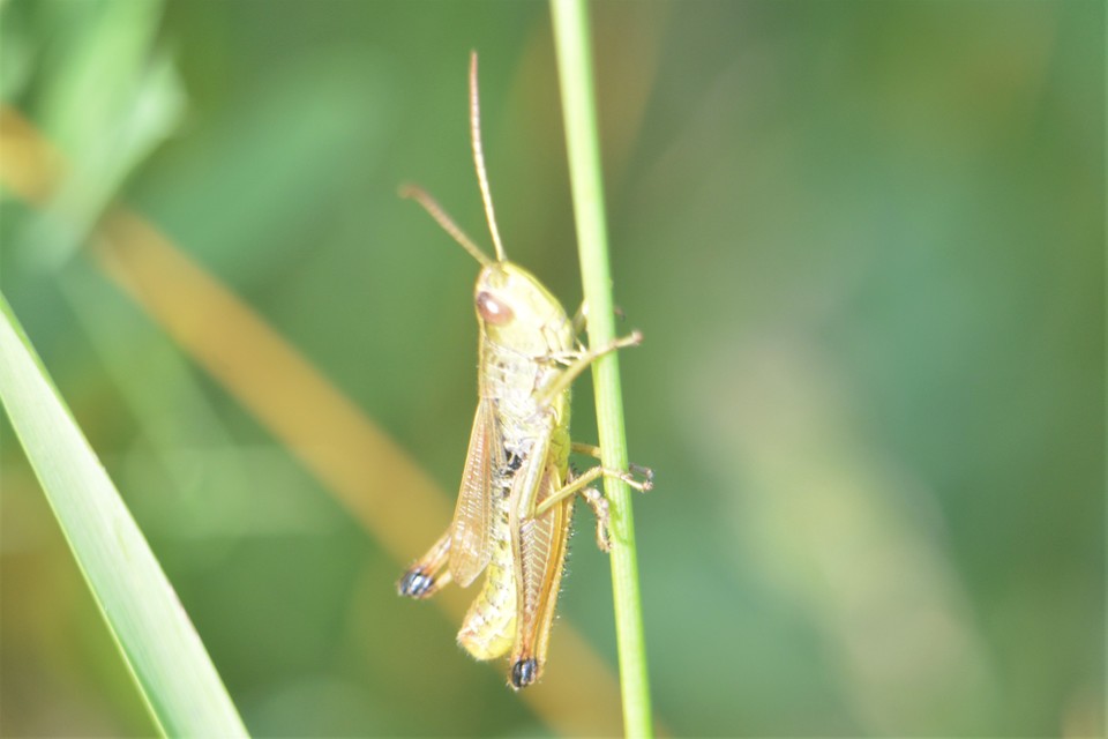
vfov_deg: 3.8
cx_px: 554
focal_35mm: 360
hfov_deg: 5.7
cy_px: 370
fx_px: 11079
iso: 400
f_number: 7.1
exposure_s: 1/125
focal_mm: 240
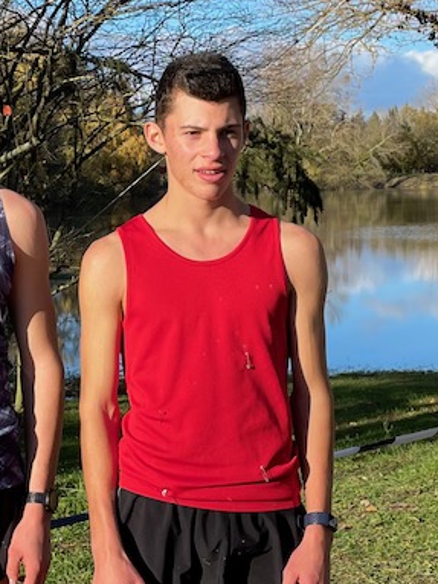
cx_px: -24
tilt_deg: -3.2
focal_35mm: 87
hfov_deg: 16.5
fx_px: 1469
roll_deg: +0.9
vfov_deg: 22.5
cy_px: 274
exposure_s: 1/1984
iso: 32
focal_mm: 4.2
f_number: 1.6
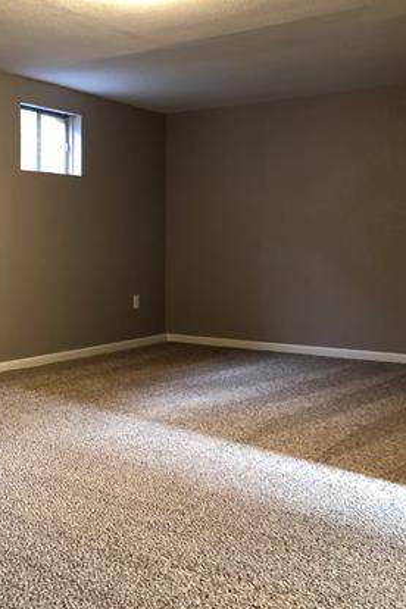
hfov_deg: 27.4
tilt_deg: -2.7
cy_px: 270
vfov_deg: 43.5
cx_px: -37
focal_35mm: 45
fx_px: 761
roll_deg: -0.7
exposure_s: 1/9
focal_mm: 4
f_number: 1.8
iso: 100
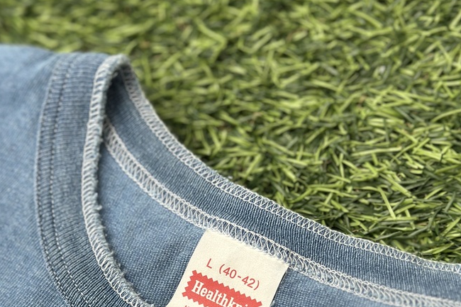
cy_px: 252
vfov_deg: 16.5
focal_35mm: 82
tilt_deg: -67.4
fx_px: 1050
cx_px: 235
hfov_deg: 24.8
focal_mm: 6.86
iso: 80
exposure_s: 1/277
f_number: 1.78
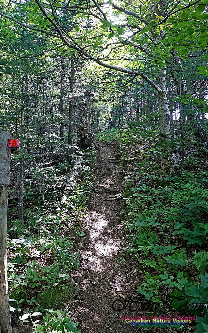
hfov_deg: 49.3
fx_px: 227
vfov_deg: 72.5
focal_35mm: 25
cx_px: 97
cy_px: 165
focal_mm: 16
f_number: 9
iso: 800
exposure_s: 1/30
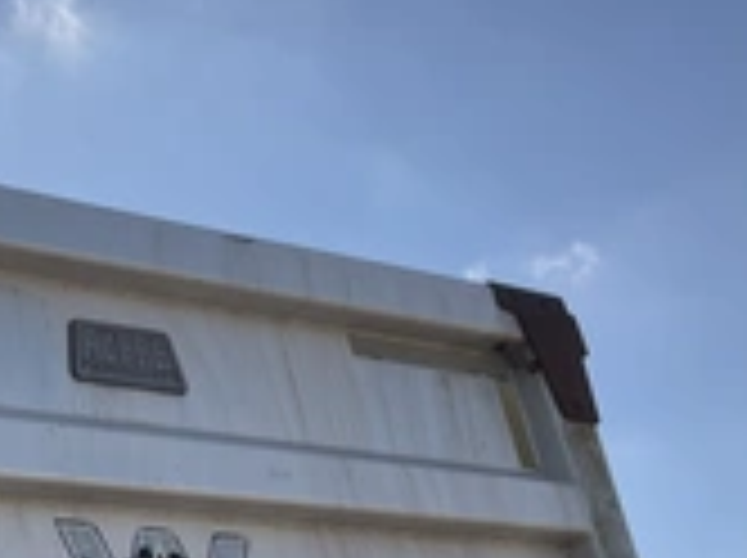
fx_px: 1508
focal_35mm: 70
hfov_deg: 26.2
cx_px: -14
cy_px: 522
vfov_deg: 20.5
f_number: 1.8
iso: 25
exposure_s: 1/1786
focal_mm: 3
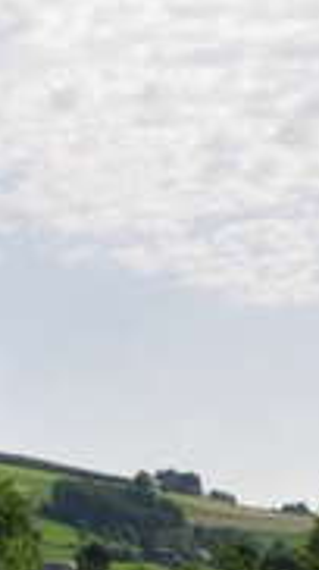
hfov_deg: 7.3
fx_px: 2473
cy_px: 567
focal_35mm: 164
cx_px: 432
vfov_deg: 13.0
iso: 200
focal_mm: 24
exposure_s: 1/200
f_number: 14
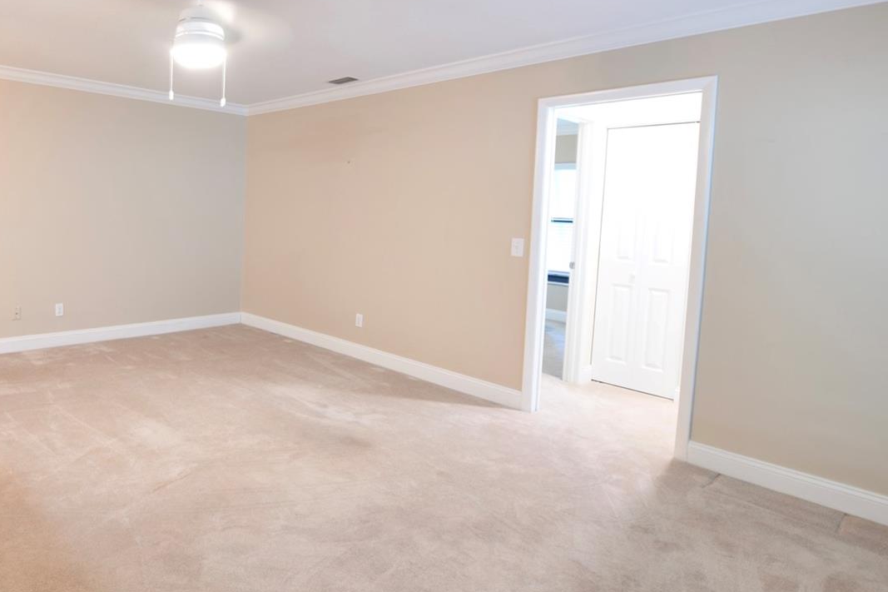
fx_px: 518
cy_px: 246
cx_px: 236
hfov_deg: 76.0
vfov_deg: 59.1
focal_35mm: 21
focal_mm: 14
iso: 200
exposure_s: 1.6
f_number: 8
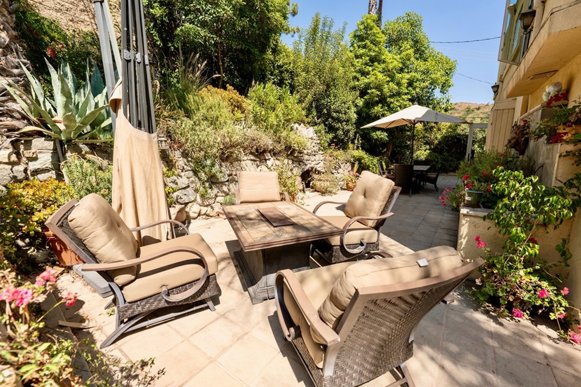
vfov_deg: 77.3
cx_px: 305
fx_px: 242
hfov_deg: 100.3
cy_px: 203
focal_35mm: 15
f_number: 4.5
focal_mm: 14
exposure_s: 1/1000
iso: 200
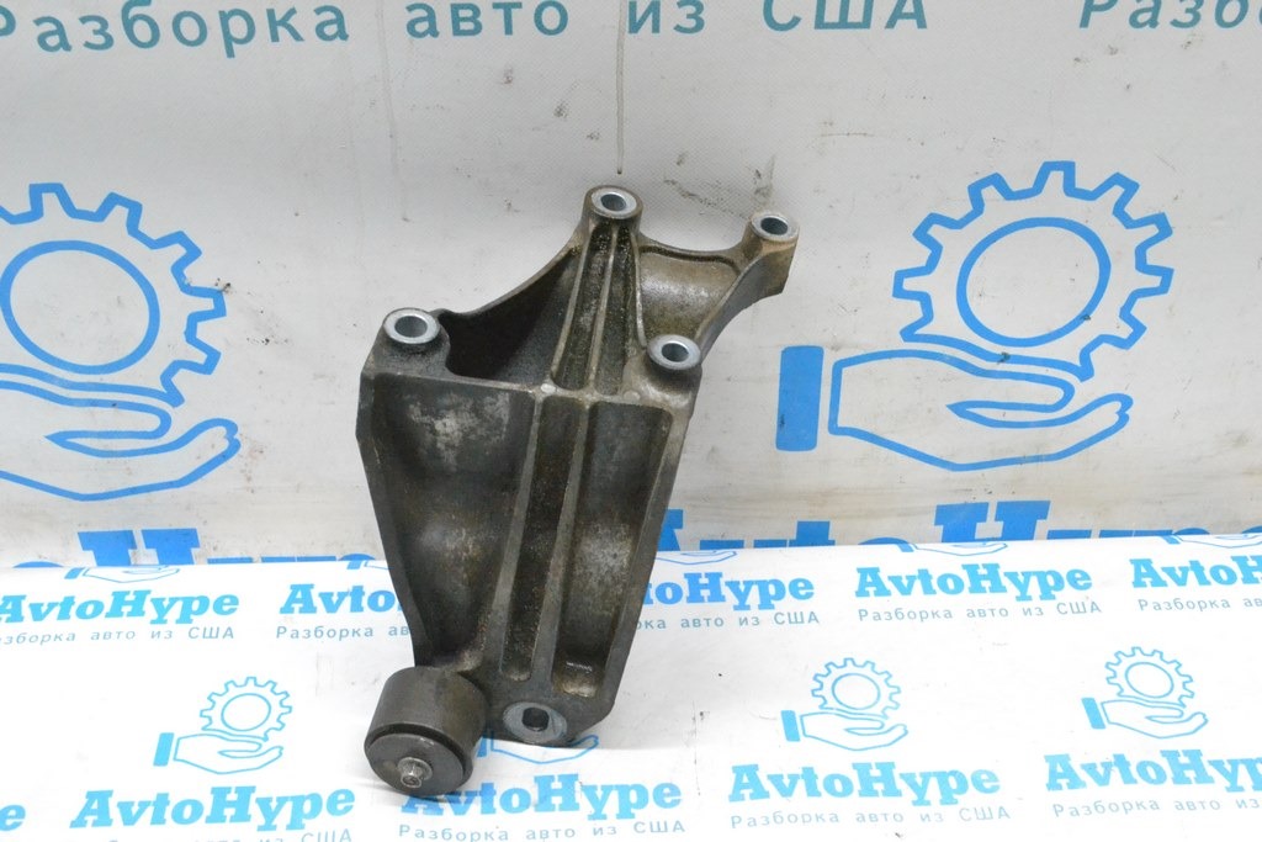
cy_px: 421
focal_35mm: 42
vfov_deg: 31.9
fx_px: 1472
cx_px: 631
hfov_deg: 46.4
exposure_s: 1/160
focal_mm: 28
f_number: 9
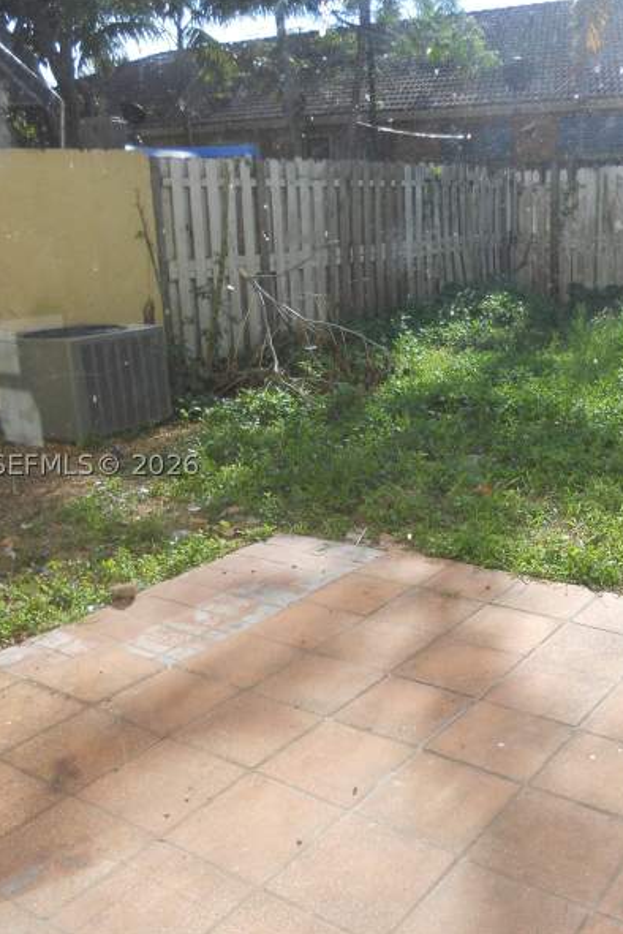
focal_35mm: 38
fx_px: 986
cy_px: 465
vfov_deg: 50.7
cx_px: 441
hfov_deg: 34.5
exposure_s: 1/320
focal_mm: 4.9
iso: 80
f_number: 3.2
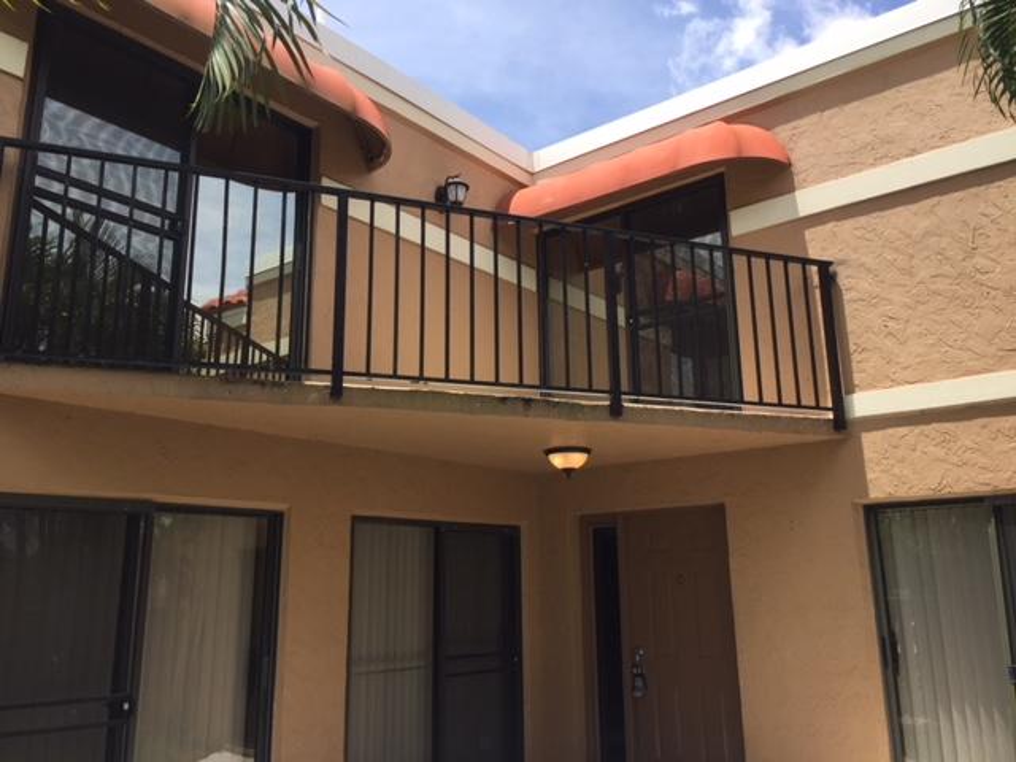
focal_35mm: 29
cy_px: 381
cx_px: 508
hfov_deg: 61.7
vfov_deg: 48.2
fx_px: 851
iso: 32
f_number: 2.2
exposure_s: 1/1199
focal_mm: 4.15
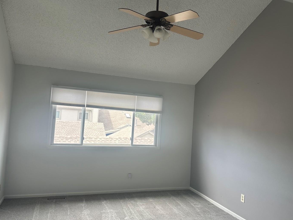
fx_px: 237
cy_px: 111
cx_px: 152
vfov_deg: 49.8
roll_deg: -3.8
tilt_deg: +2.4
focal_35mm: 28
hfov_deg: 63.4
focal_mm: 6.86
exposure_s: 1/172
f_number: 1.78
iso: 80
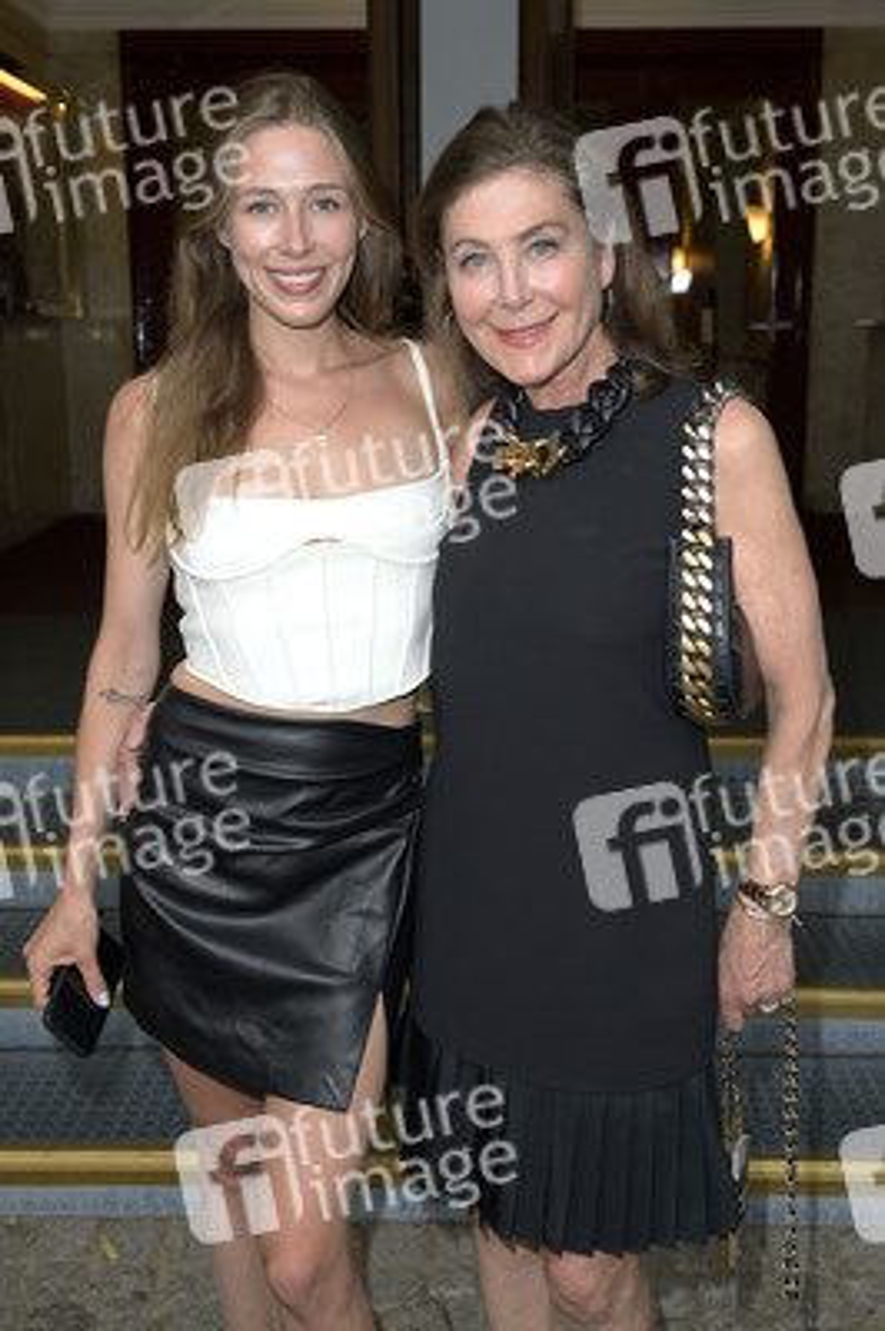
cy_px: 666
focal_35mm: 35
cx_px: 442
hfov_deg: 37.8
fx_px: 1293
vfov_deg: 54.5
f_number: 5.6
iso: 640
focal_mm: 35
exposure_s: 1/250
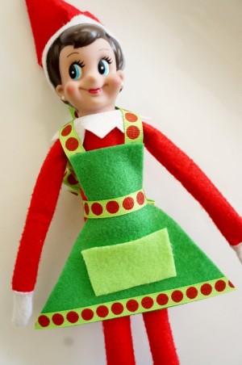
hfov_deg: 43.5
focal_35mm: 30
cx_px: 121
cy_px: 182
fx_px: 303
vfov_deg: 62.0
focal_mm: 20
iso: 640
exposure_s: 1/60
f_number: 5.6
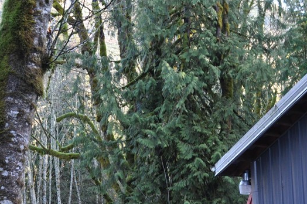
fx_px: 690
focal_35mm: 81
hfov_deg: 25.0
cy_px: 209
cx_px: 191
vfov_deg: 16.4
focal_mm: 26
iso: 800
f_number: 7.1
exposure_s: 1/30
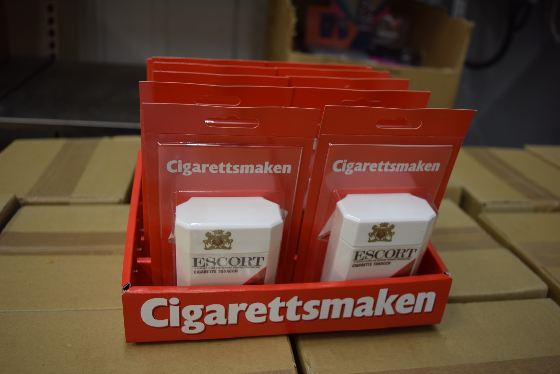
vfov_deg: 38.4
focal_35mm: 34
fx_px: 537
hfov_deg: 55.1
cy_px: 187
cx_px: 280
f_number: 4
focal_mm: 23
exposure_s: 1/60
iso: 400
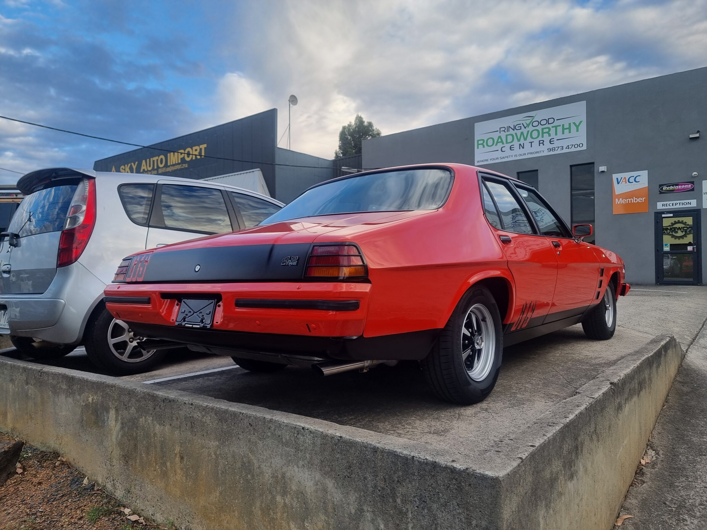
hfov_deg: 71.6
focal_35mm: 24
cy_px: 265
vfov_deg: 56.8
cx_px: 354
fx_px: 490
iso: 50
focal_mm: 6.7
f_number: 1.8
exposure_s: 1/145
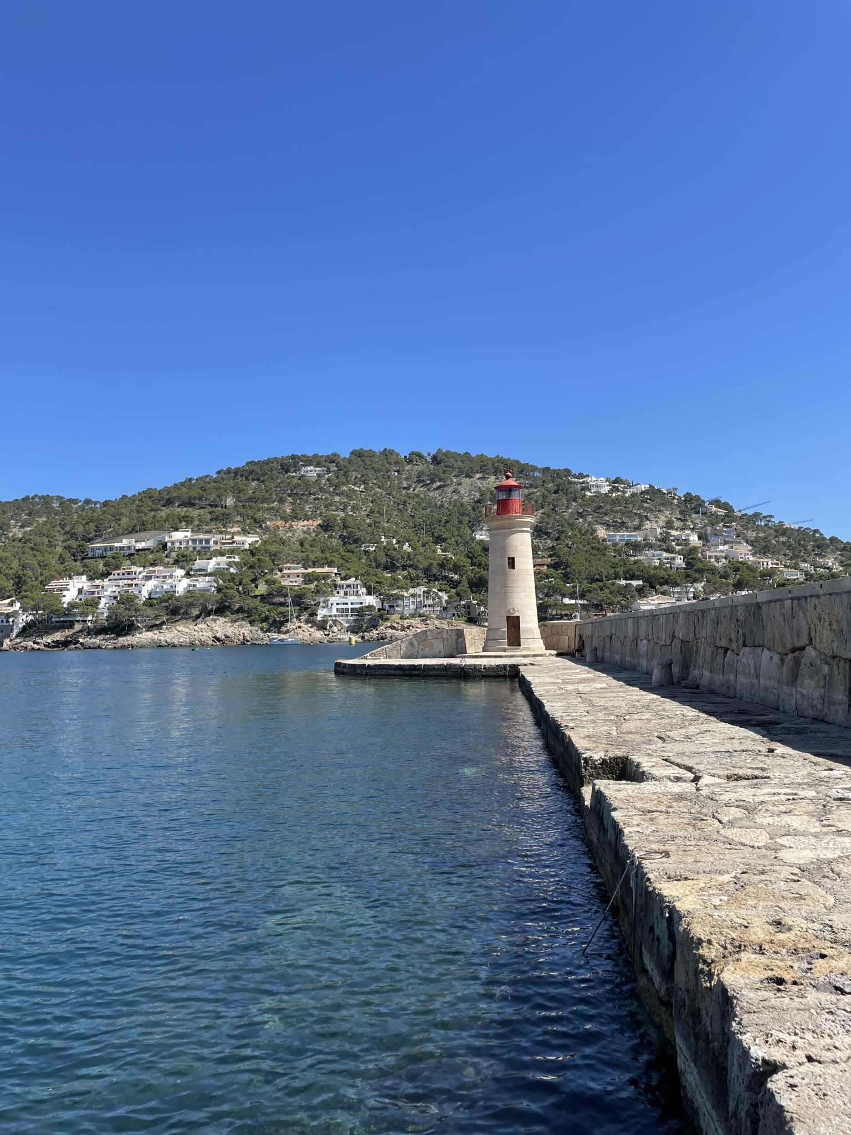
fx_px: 852
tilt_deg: +6.7
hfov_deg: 53.1
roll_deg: +1.9
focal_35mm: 26
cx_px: 426
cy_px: 568
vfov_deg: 67.3
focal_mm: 4.2
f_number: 1.6
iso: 32
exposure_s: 1/2747
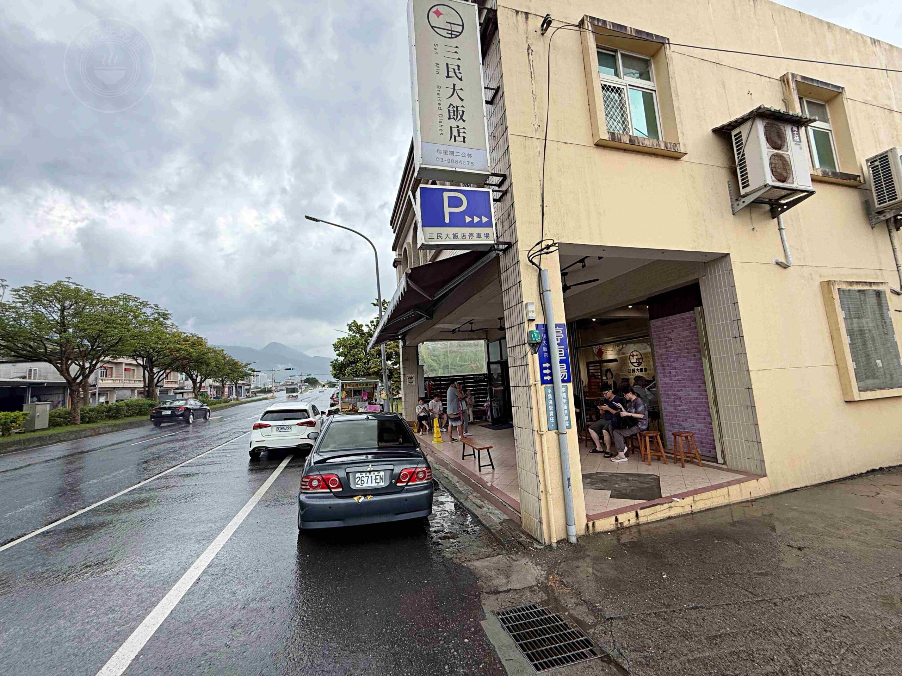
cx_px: 451
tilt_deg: +7.7
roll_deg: +3.9
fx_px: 365
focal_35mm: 14
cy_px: 338
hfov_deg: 102.1
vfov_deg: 85.7
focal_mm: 2.22
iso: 50
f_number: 2.2
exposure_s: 1/285
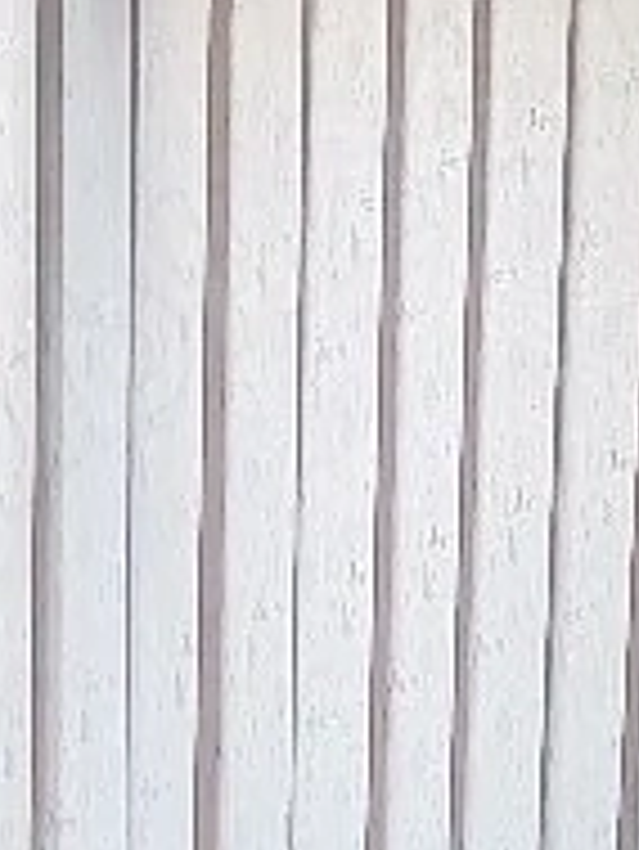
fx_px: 4327
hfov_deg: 8.4
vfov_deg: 10.5
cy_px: 1585
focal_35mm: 176
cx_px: 585
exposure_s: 1/50
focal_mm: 4.65
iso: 200
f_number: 1.8
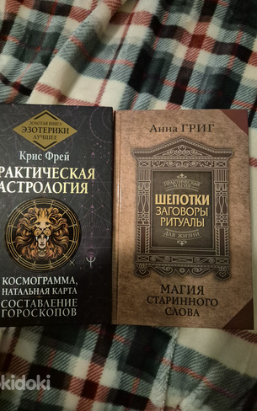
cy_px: 201
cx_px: 124
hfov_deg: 49.3
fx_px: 280
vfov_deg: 72.5
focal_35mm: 25
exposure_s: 1/50
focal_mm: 5.4
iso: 2000
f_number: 1.8
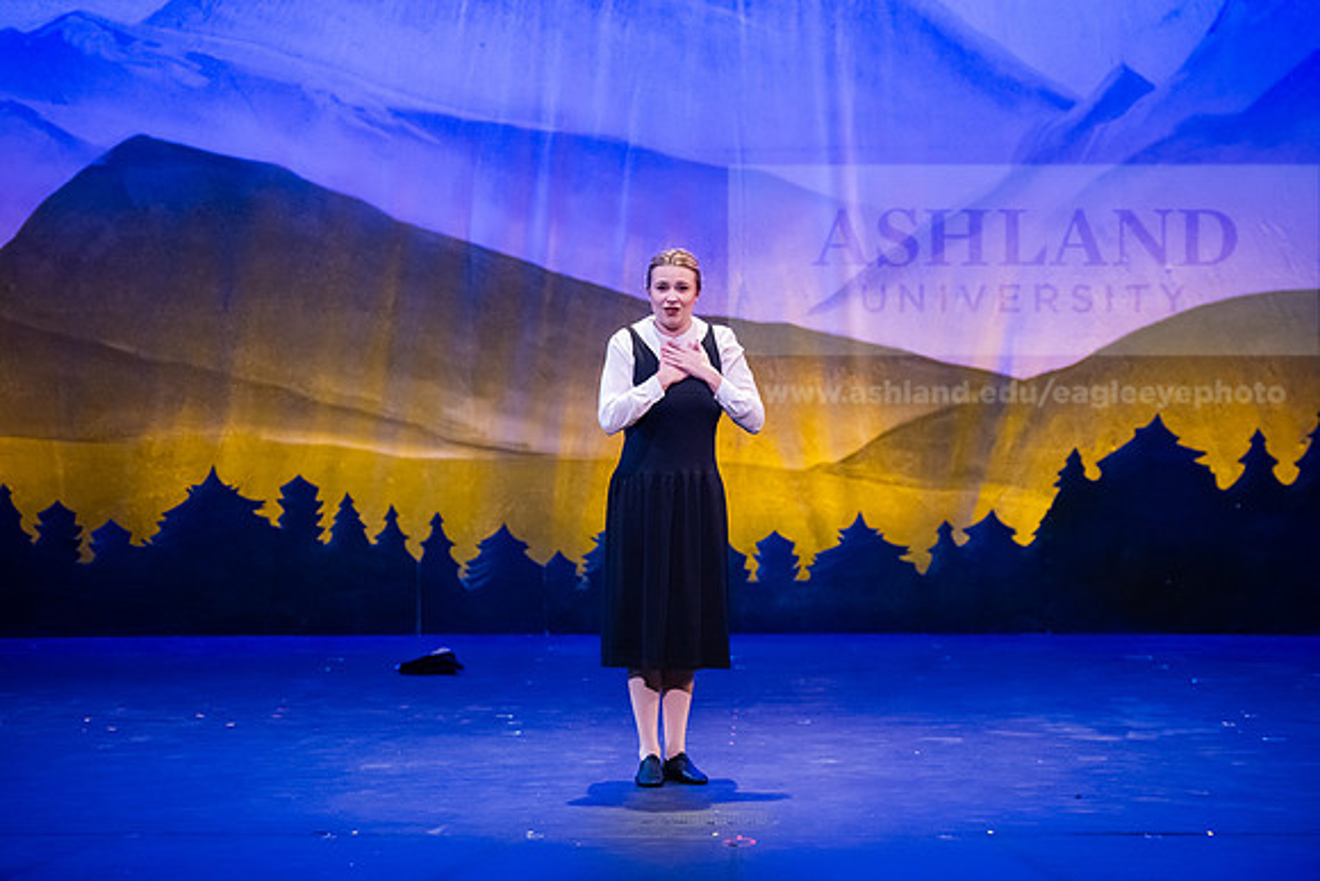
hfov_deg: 16.4
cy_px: 440
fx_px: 4584
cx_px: 660
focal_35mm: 125
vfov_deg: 11.0
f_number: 3.2
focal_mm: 125
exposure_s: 1/200
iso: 3200
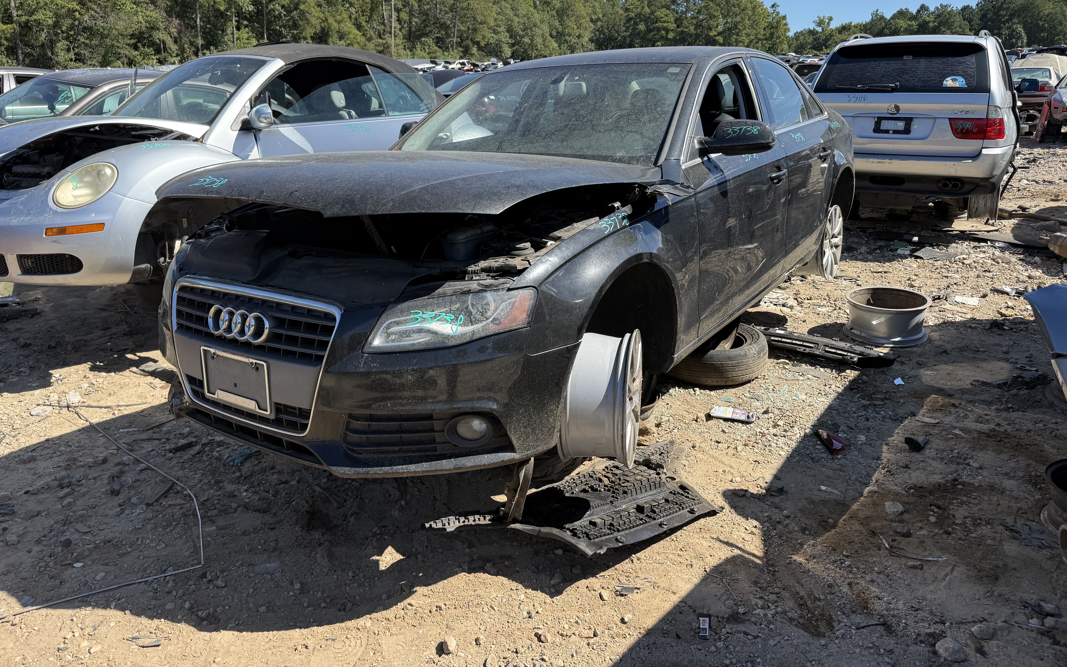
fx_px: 756
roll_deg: -0.1
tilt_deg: -9.2
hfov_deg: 70.4
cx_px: 529
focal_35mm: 26
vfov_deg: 47.5
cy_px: 289
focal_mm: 6.76
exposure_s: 1/2232
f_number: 1.78
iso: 80
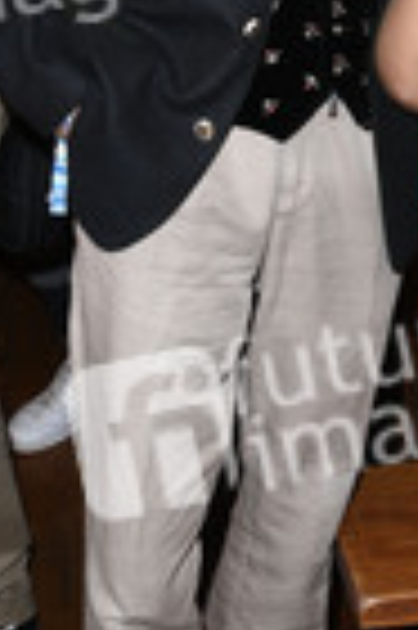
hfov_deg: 16.6
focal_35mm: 80
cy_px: -261
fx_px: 1397
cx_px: 427
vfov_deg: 21.9
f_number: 5.6
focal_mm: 28
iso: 1600
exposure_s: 1/60
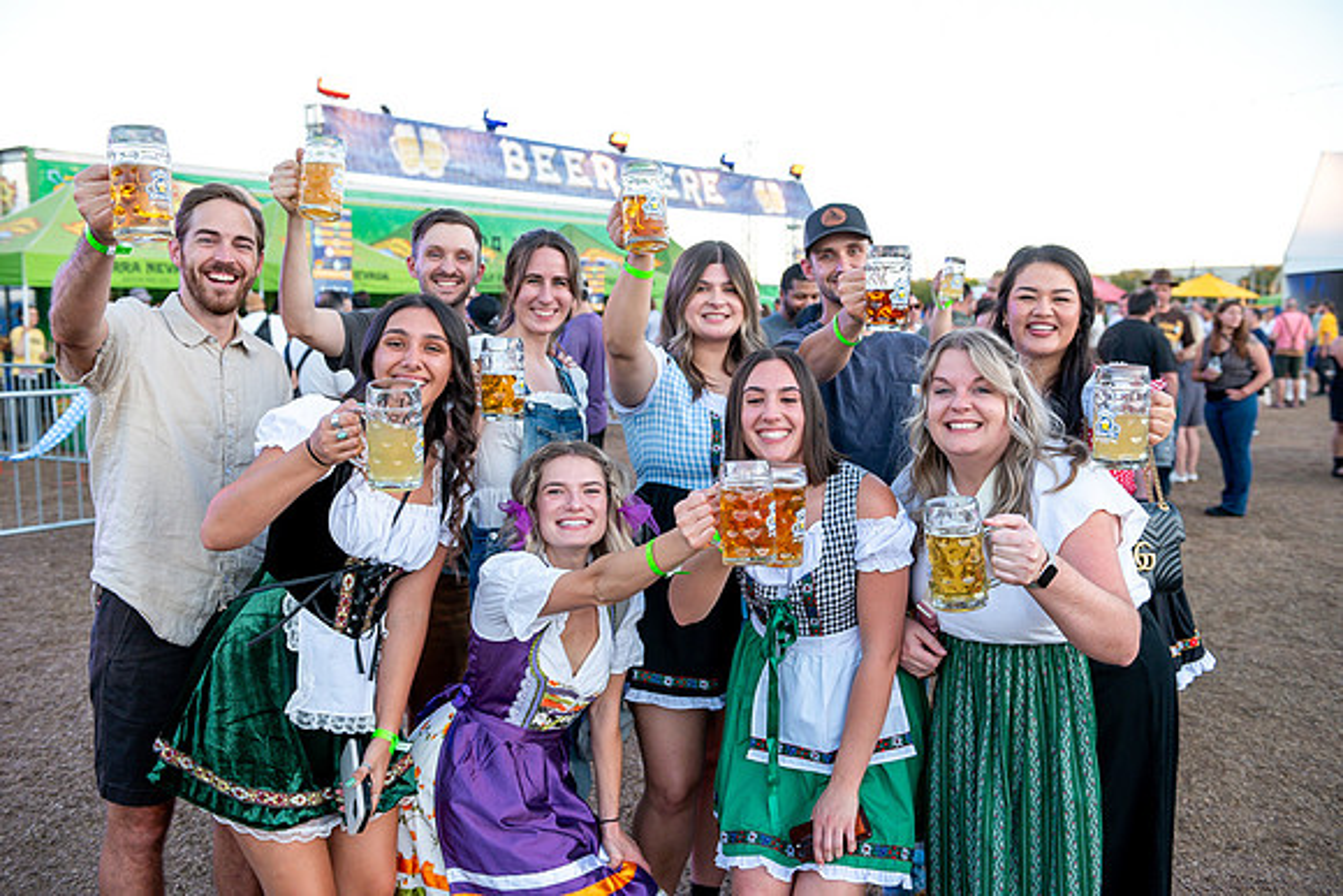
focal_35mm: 32
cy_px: 448
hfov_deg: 58.7
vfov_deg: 41.1
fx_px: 1194
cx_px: 672
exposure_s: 1/320
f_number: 4
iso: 640
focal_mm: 32
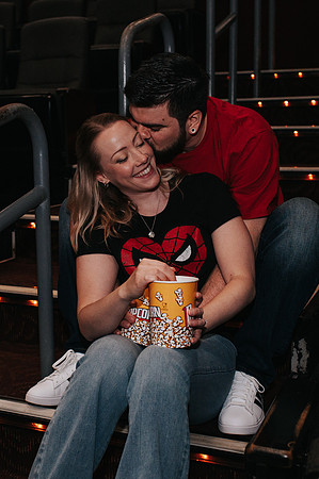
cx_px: 95
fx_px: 700
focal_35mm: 53
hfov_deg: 25.5
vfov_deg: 37.8
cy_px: 240
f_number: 3.2
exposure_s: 1/160
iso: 1000
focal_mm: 35
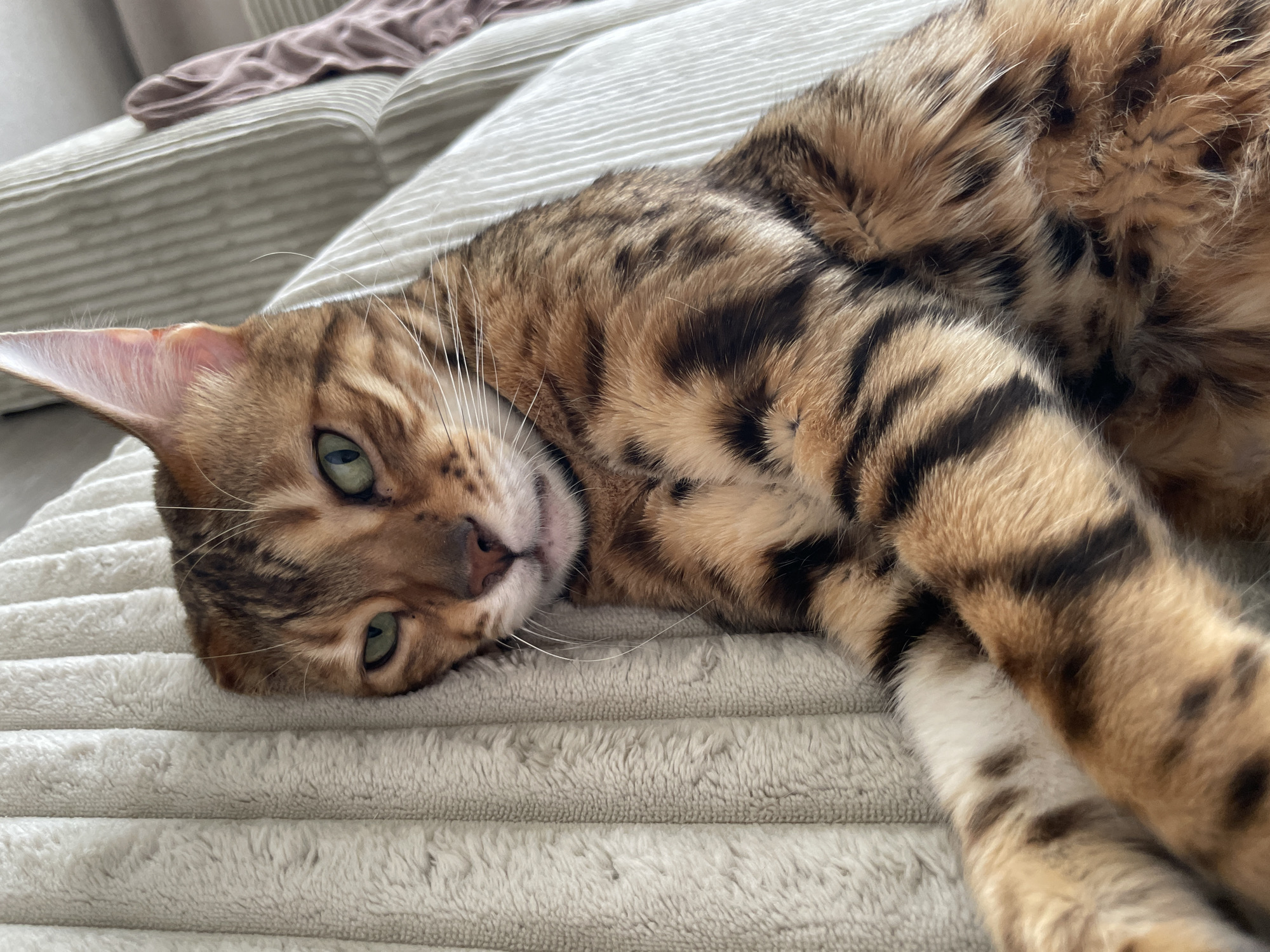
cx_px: 635
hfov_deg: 67.3
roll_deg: +17.0
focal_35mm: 26
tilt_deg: -28.7
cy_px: 476
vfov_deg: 53.1
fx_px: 954
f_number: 1.6
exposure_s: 1/60
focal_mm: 4.2
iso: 160
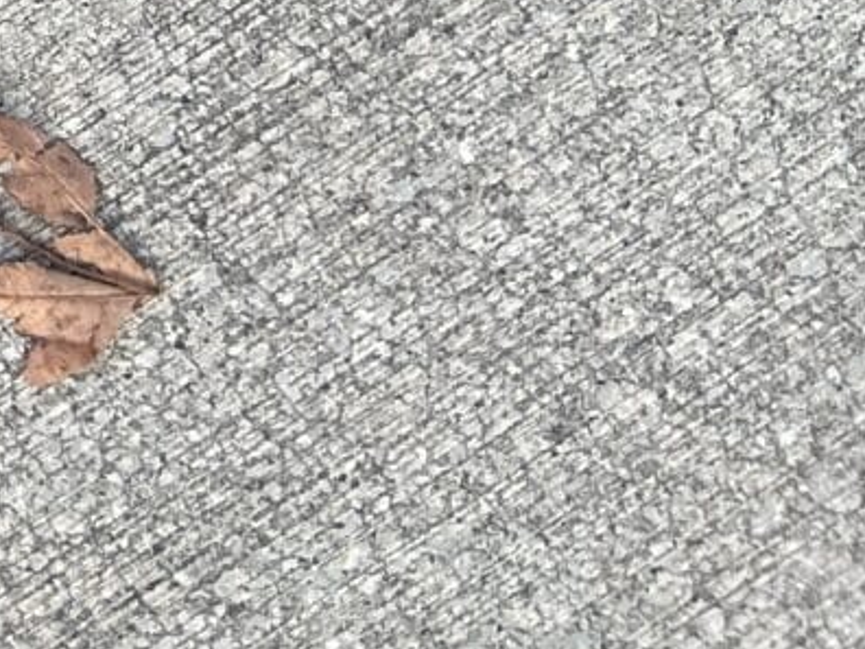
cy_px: -1289
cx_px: -1699
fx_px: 4198
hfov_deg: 9.4
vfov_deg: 7.7
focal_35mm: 168
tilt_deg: -71.3
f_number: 1.5
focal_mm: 5.7
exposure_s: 1/1280
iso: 50
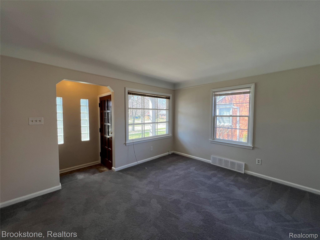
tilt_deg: -1.7
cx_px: 160
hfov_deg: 106.2
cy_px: 120
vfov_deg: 89.9
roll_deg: -0.5
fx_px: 120
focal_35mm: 13
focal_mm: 1.57
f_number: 1.8
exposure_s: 1/120
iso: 40
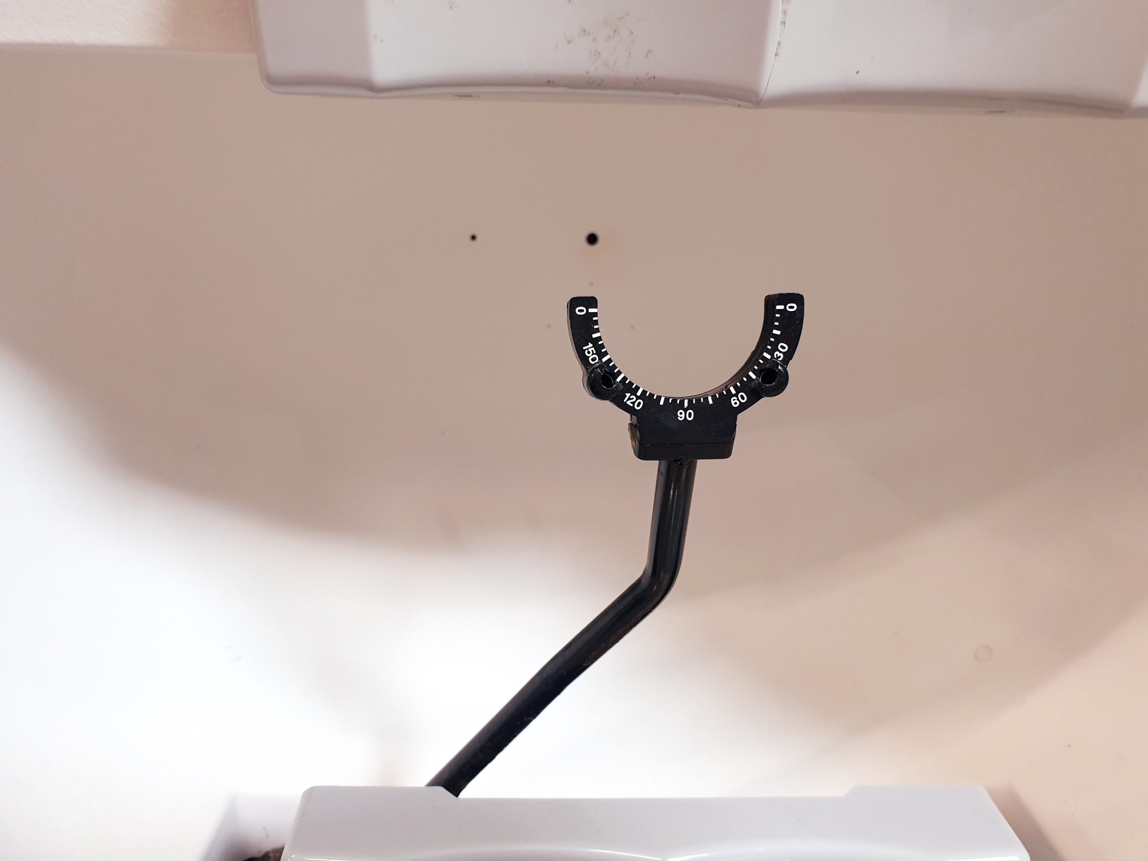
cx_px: 574
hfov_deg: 67.3
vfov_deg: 53.1
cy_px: 430
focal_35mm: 26
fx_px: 862
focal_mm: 4.3
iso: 320
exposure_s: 1/33
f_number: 2.4
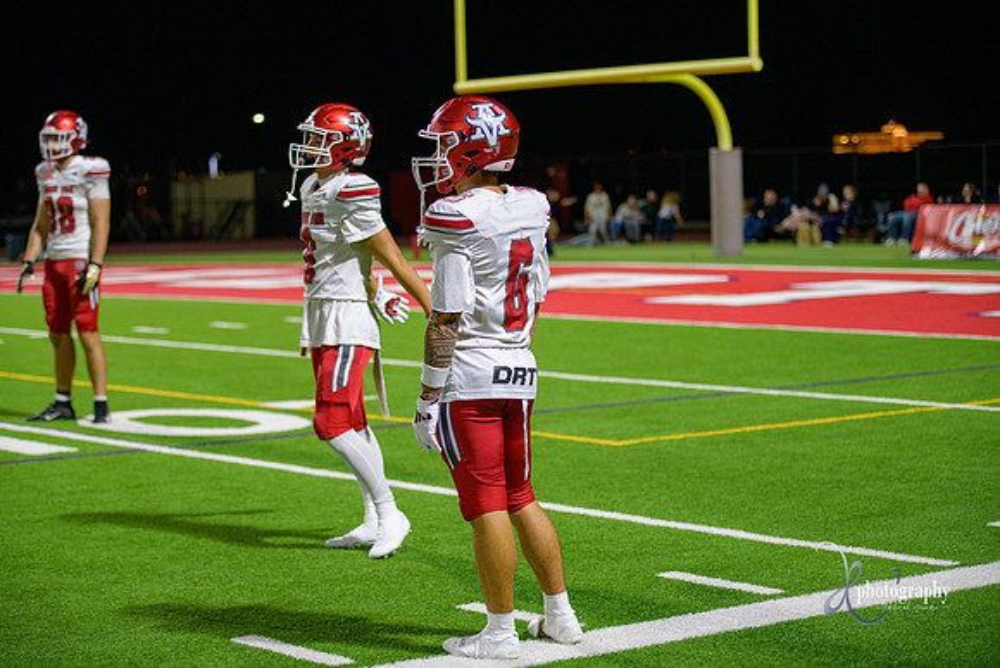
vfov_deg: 15.2
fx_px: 2500
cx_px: 500
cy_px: 334
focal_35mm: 90
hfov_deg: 22.6
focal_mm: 90
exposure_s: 1/320
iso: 2000
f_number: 2.8
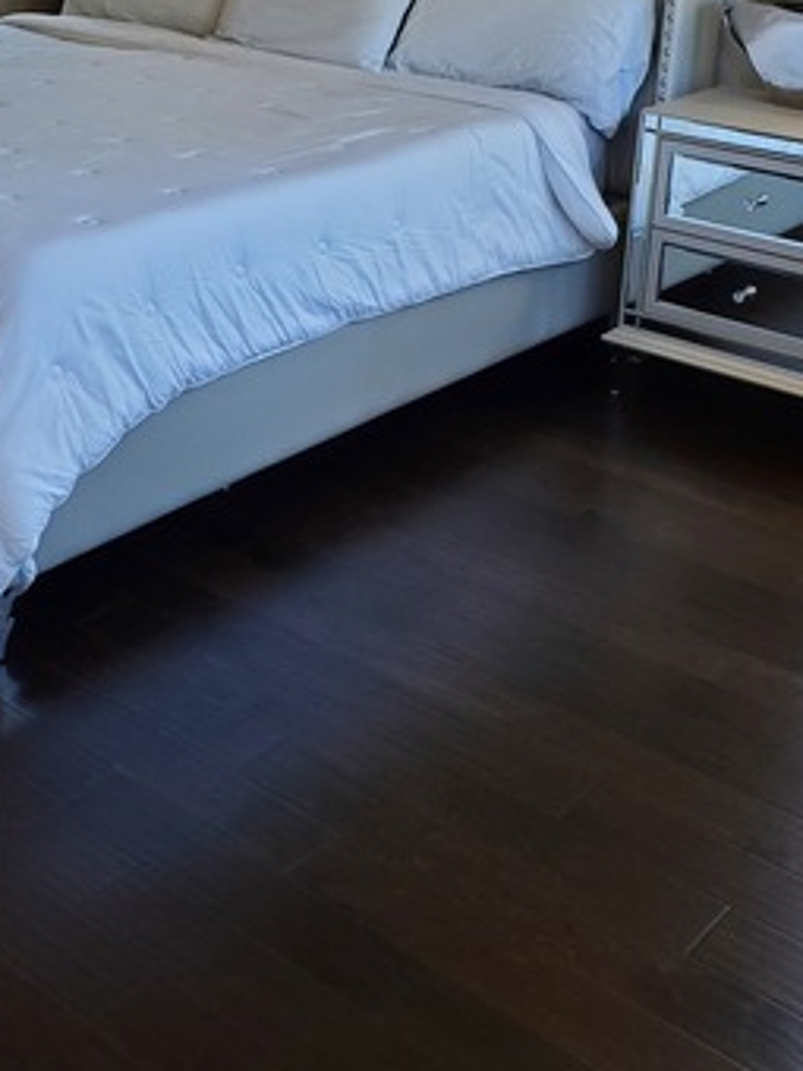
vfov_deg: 36.5
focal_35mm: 51
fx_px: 1577
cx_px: 239
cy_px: 257
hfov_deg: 28.3
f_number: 2.4
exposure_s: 1/60
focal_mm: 4.3
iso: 250
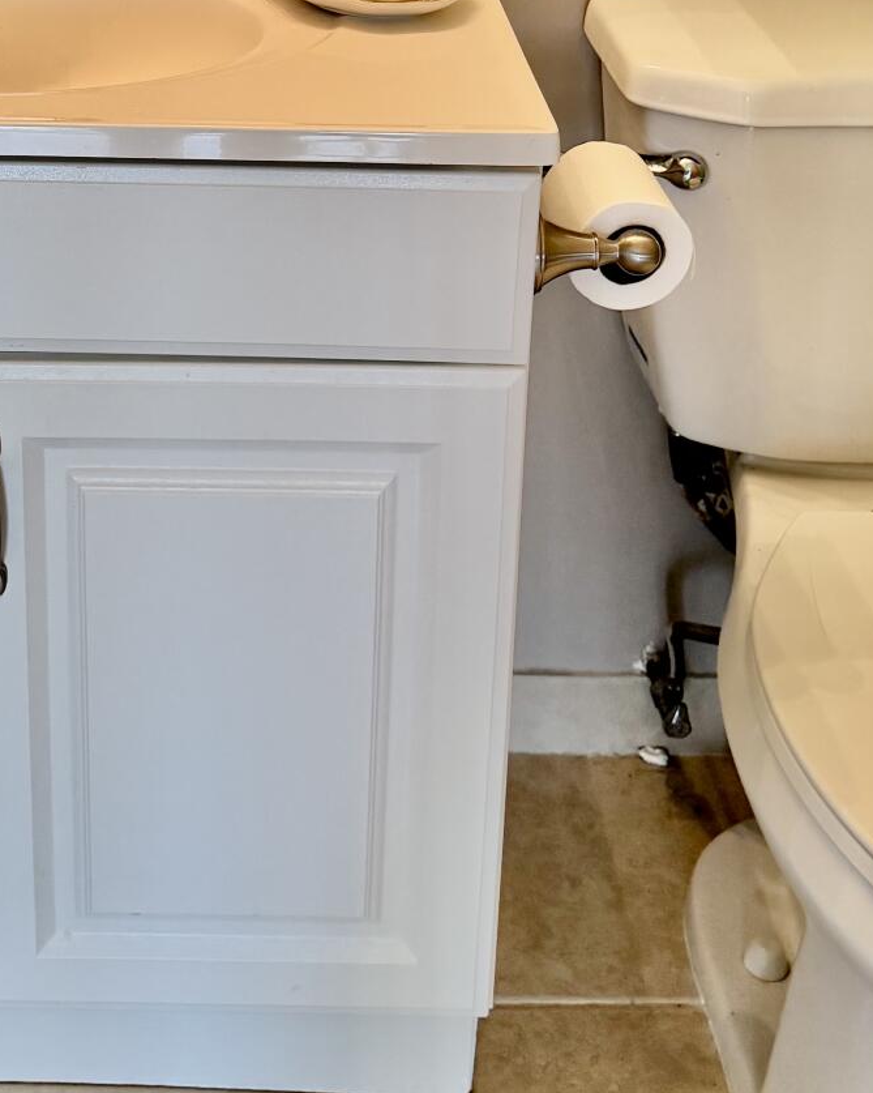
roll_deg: +0.7
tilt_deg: -16.5
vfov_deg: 31.1
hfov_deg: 26.6
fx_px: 1810
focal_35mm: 56
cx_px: 177
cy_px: -3
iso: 200
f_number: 1.78
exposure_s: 1/215
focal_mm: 6.76
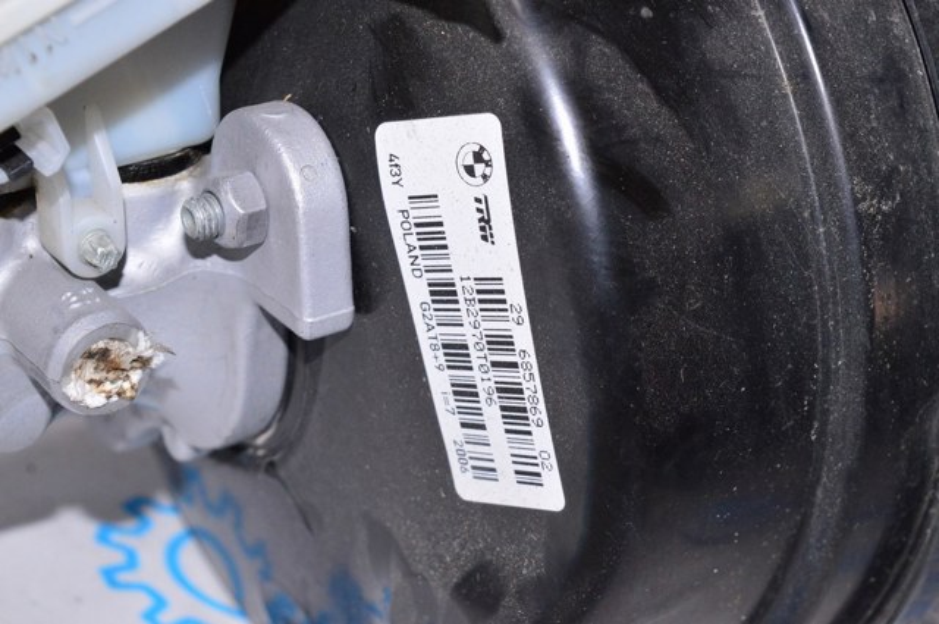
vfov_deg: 16.5
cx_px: 470
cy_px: 312
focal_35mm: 82
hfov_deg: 24.6
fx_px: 2149
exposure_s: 1/200
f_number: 8
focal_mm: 55
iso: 1600
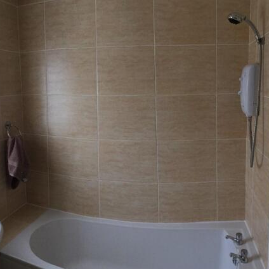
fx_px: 308
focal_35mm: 35
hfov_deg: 47.2
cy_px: 138
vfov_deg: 47.2
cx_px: 123
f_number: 2.2
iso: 200
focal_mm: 4.15
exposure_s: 1/120
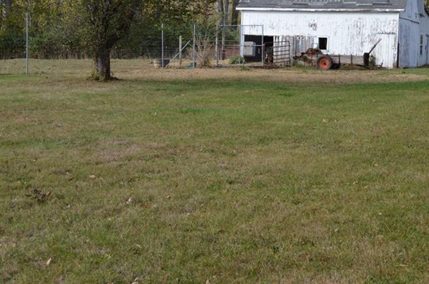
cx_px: 218
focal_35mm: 57
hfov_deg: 35.1
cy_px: 76
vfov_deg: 23.5
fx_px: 678
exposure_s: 1/160
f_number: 6.3
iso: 100
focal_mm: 24
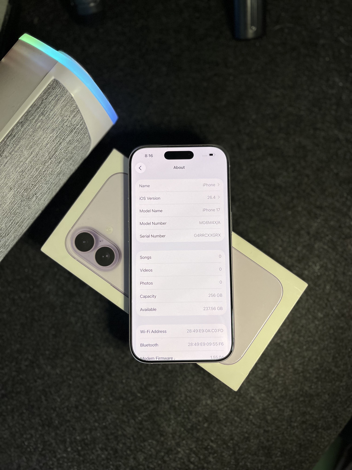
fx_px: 353
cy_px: 235
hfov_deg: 53.1
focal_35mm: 26
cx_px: 176
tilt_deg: -84.7
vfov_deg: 67.3
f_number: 1.6
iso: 125
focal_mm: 5.1
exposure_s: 1/109
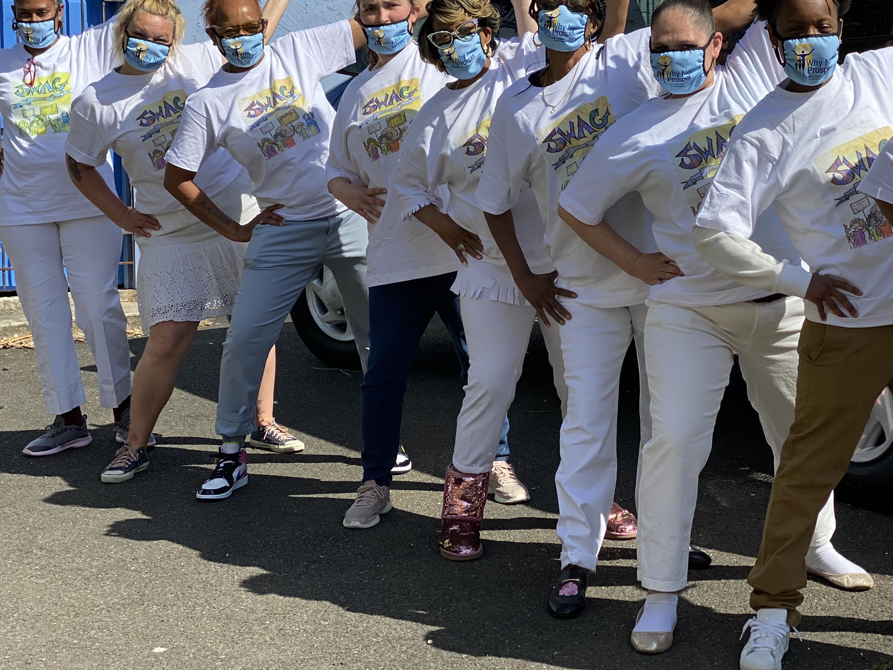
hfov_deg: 27.2
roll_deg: +0.7
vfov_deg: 20.7
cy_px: 233
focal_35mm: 71
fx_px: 1832
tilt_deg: -4.0
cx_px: 591
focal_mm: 6
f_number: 2
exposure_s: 1/2179
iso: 20
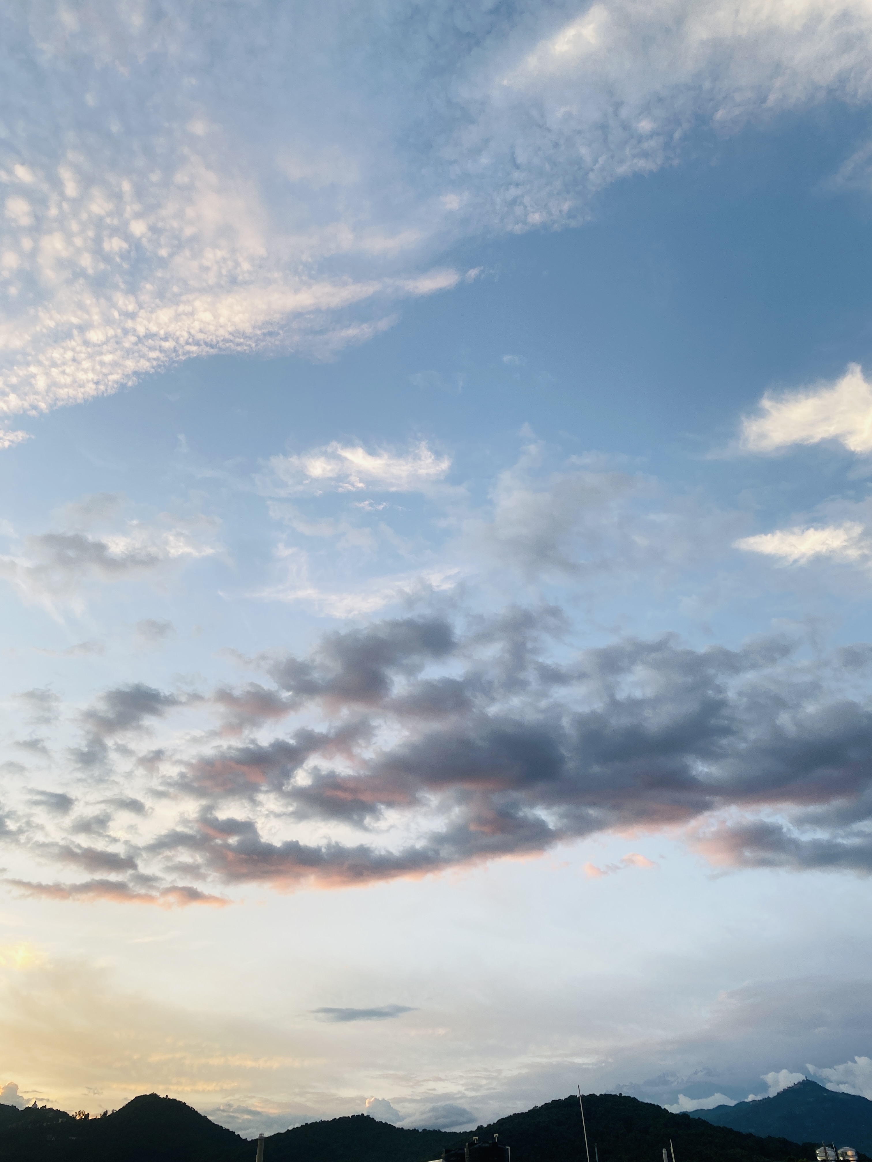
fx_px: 873
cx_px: 436
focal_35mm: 26
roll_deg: +2.1
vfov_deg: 67.3
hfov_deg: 53.1
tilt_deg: +37.5
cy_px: 581
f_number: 1.8
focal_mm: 4.25
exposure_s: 1/186
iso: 32
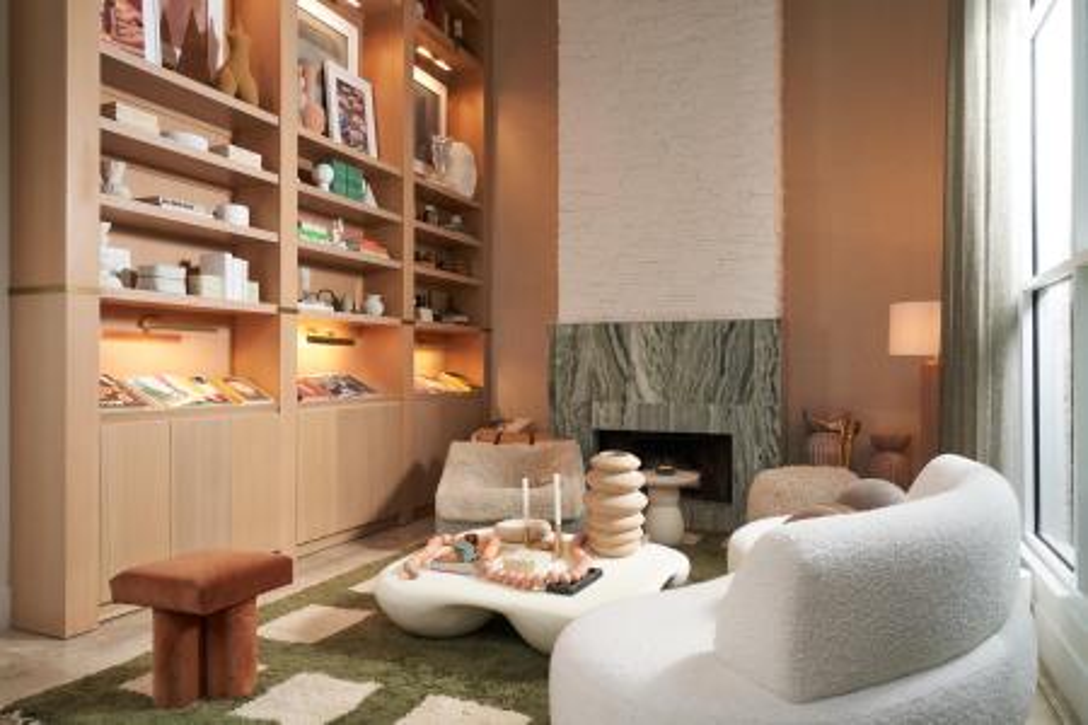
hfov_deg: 73.7
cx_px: 544
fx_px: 725
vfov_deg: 53.1
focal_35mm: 24
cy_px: 362
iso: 1600
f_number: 5.6
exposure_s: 1/160
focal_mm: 24
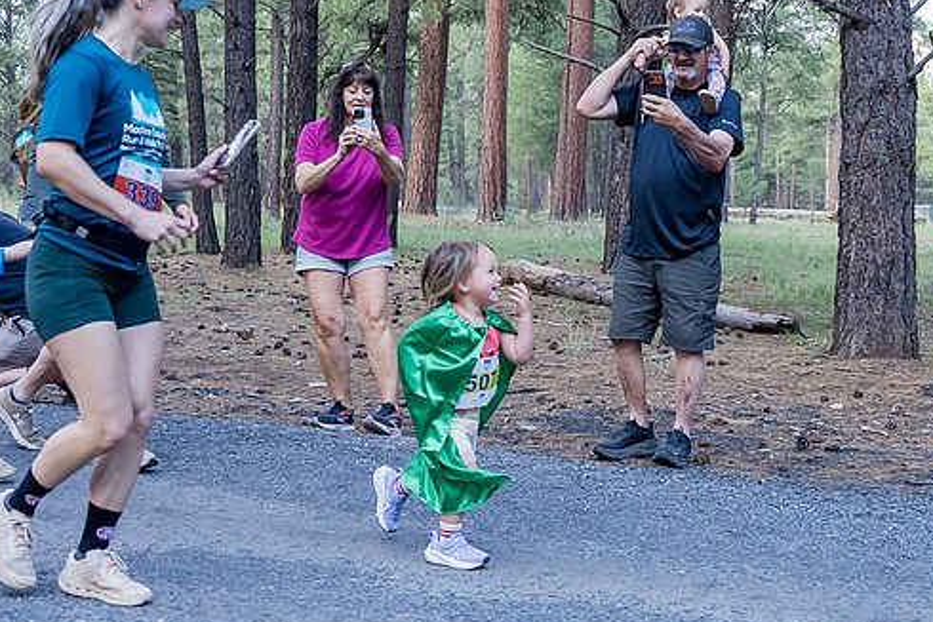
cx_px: 572
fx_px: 1581
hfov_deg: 32.7
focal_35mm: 61
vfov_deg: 22.1
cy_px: 438
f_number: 3.2
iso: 400
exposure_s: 1/320
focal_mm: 24
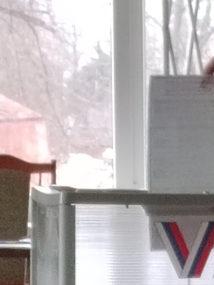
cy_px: 371
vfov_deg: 4.6
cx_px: 316
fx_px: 3537
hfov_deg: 3.5
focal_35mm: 429
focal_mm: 5.52
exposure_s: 1/100
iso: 356
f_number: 1.9
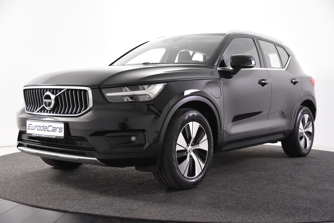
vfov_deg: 28.9
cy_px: 112
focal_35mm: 46
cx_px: 167
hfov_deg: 42.3
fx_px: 431
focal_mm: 31
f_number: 4
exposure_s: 1/60
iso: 1600
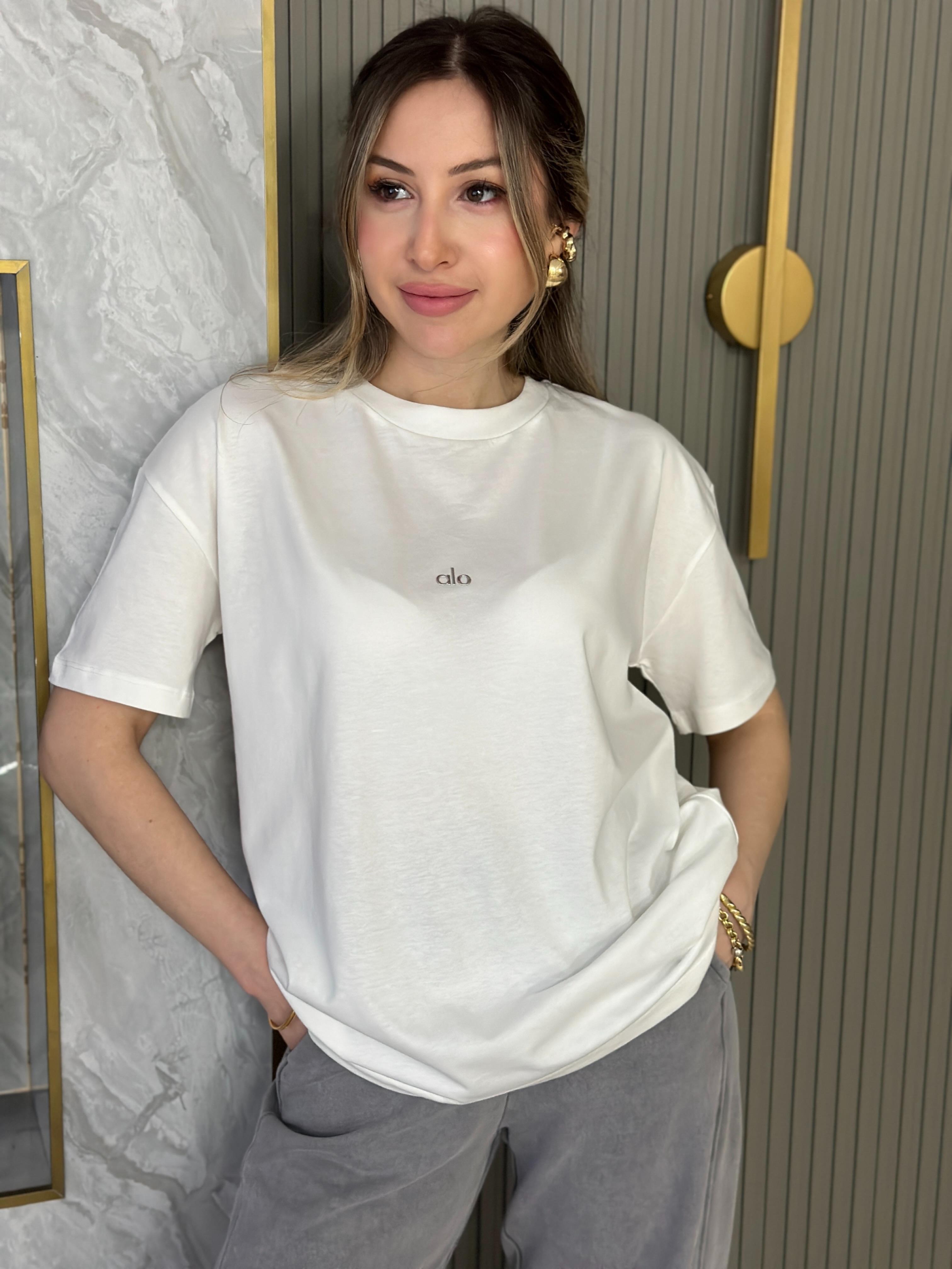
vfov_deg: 39.7
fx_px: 1760
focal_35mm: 48
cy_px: 634
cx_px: 476
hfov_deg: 30.3
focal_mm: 6.86
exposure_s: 1/33
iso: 320
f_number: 1.78
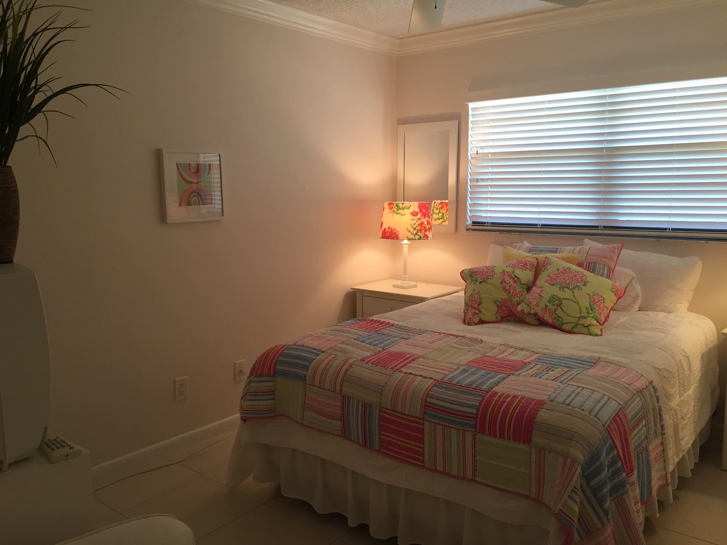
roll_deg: -0.9
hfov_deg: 61.7
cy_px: 272
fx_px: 609
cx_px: 364
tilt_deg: -7.2
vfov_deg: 48.2
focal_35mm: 29
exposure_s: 1/33
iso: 50
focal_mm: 4.15
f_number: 2.2
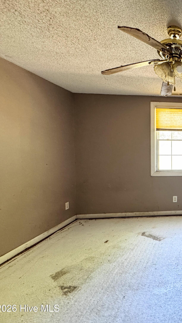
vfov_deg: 83.8
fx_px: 180
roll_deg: -0.2
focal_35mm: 21
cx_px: 211
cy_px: 157
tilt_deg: -1.6
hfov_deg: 40.4
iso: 320
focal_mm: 2.22
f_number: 2.2
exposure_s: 1/60
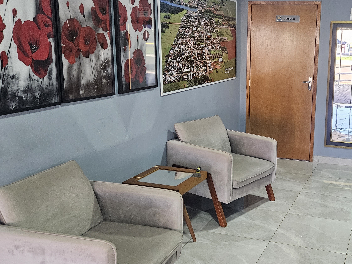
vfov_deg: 35.1
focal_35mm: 41
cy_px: 122
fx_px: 417
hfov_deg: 44.2
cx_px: 266
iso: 640
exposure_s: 1/120
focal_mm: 5.4
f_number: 1.8
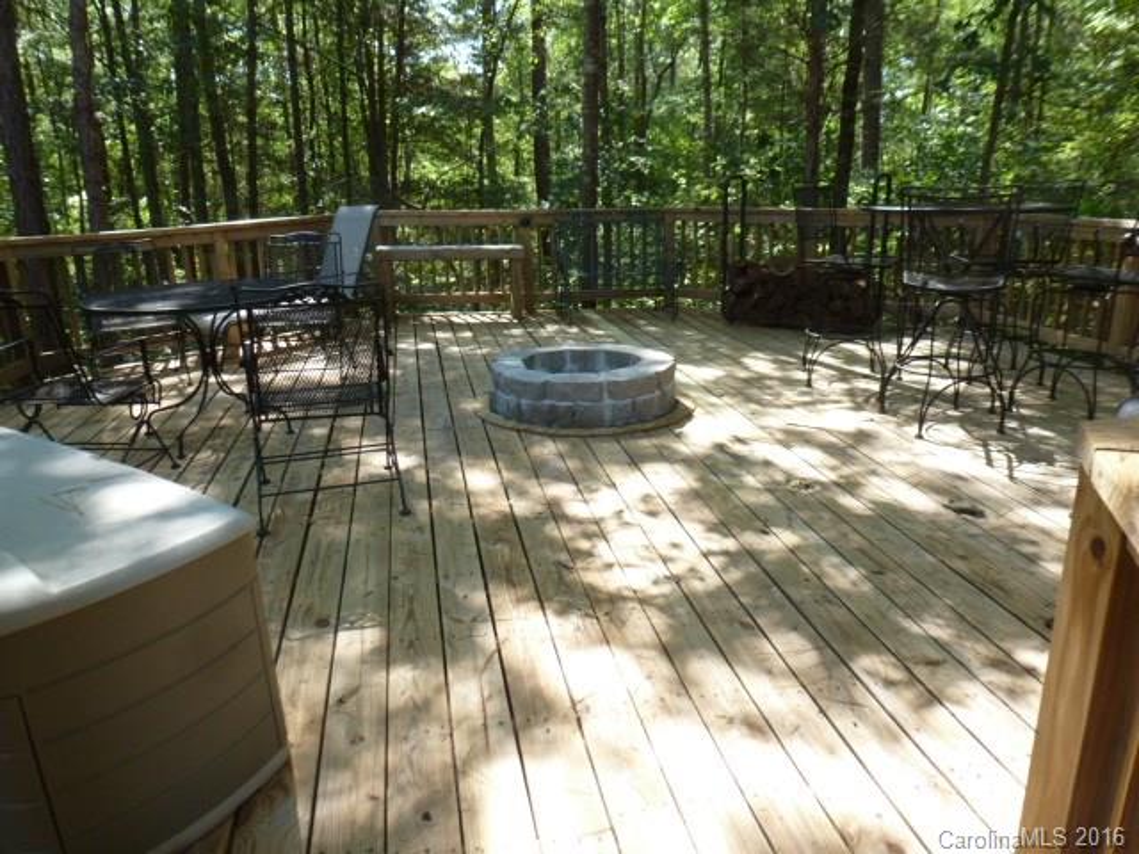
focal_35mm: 24
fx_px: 790
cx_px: 570
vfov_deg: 56.8
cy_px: 427
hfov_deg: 71.6
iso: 100
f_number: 3.3
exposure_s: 1/80
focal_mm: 4.3
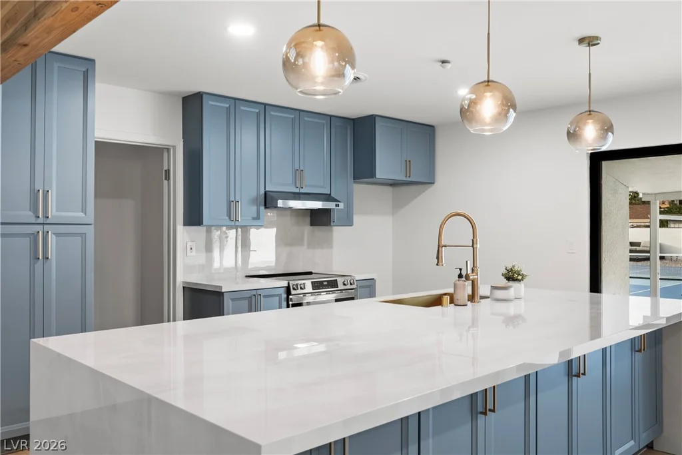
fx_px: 568
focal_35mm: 30
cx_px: 341
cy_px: 228
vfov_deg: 43.6
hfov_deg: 61.9
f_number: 8
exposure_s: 1/25
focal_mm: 20
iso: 500
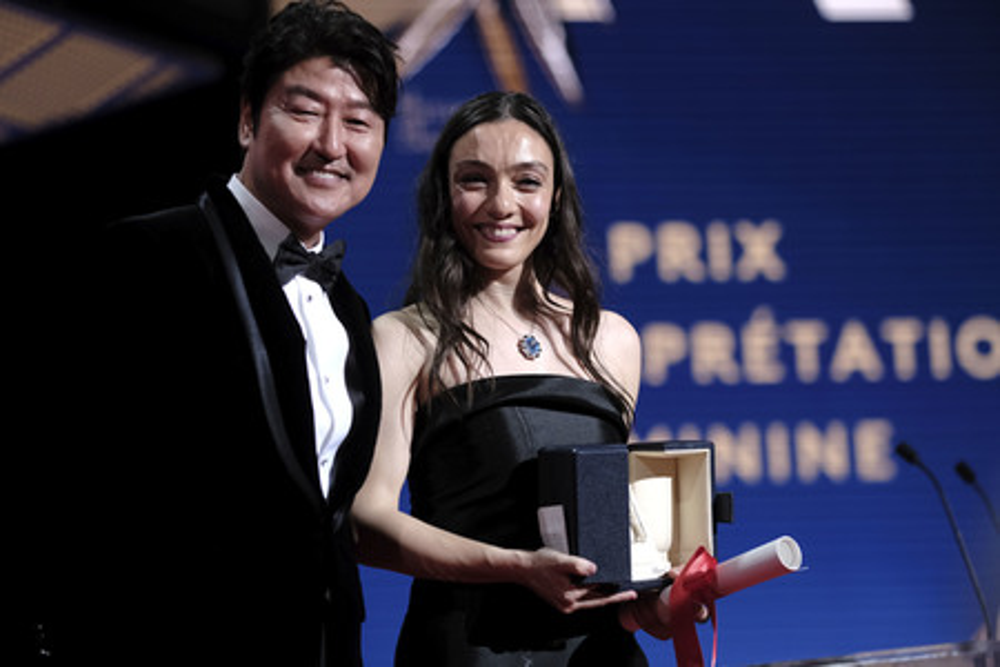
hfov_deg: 15.2
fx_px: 3750
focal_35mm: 135
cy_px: 334
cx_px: 500
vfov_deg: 10.2
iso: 1600
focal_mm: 90
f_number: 2
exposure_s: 1/500
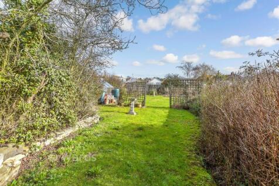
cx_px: 140
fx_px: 116
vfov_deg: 77.3
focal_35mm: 15
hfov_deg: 100.4
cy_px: 93
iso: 160
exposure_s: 1/160
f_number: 6.3
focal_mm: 10
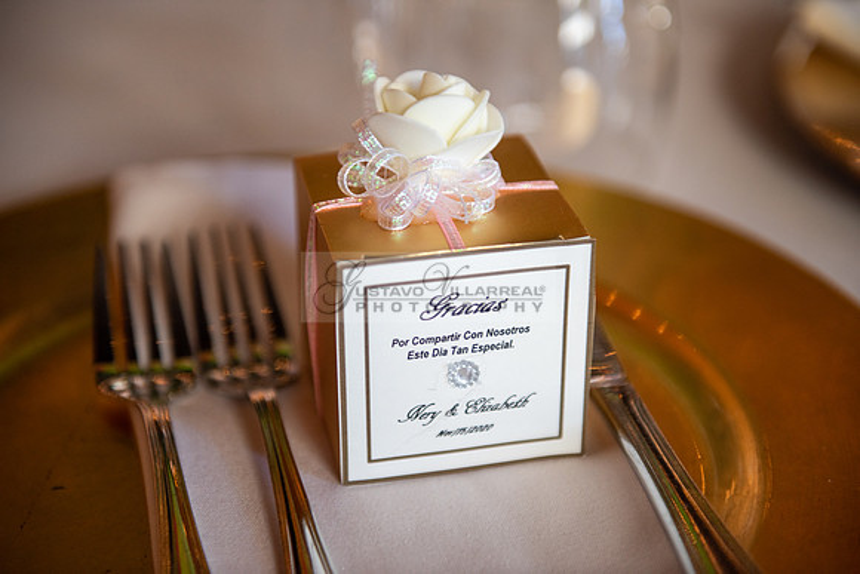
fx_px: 1673
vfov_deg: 19.5
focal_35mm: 70
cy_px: 287
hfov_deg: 28.8
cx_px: 430
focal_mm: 70
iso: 400
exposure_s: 1/125
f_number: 2.8
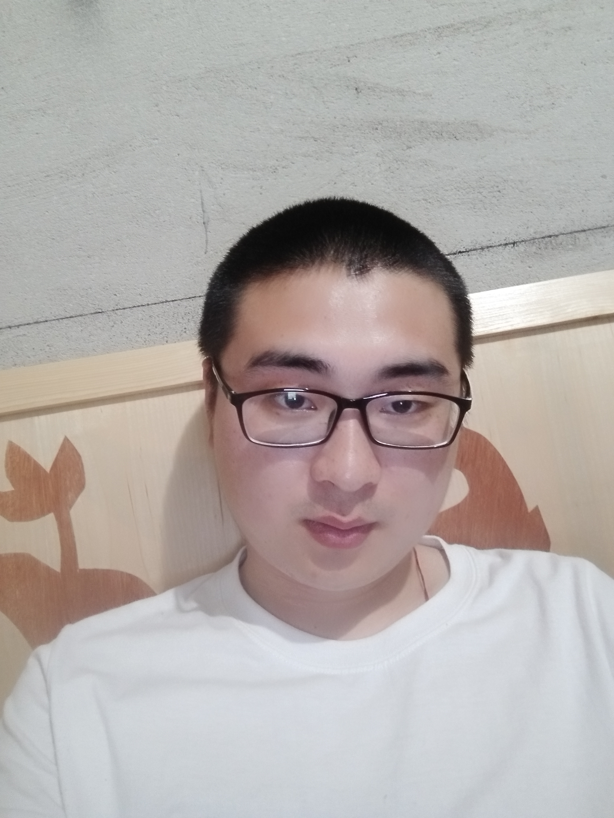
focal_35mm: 21
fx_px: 497
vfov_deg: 79.0
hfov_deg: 63.4
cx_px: 307
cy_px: 409
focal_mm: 3.57
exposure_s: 1/14
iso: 1000
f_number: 2
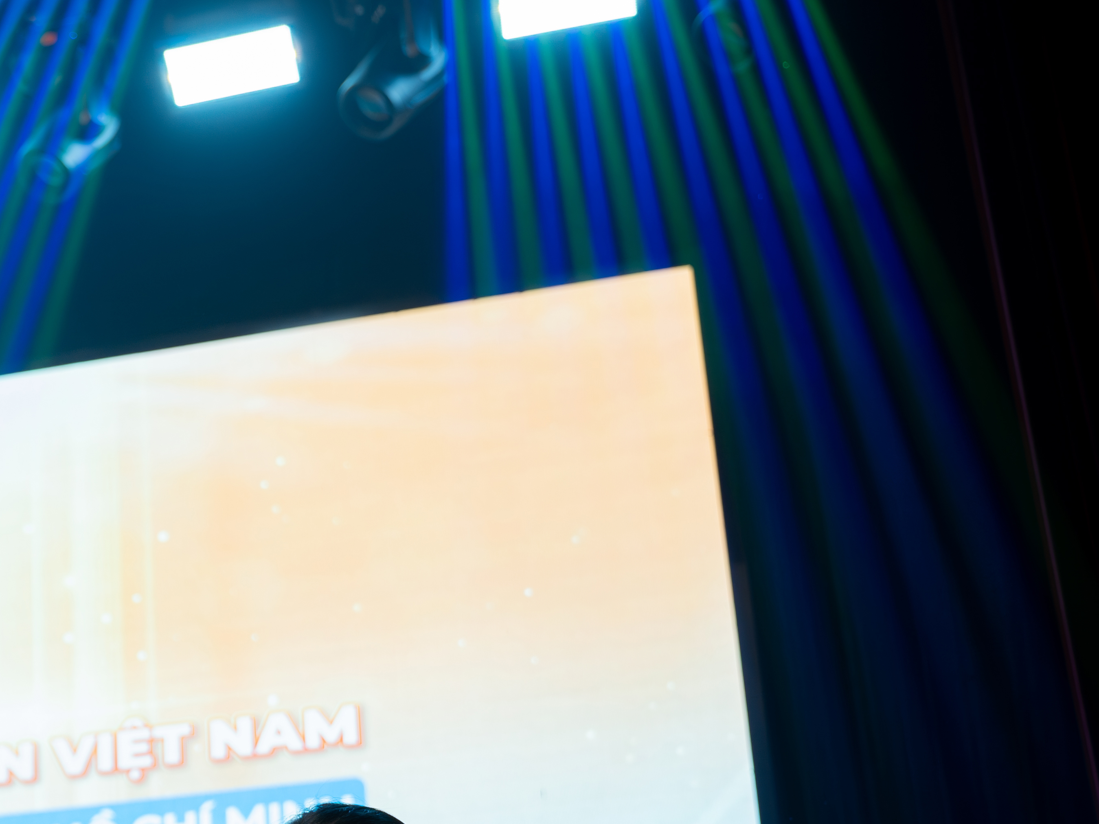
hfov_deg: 24.9
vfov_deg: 19.9
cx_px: -194
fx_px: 2254
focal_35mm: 71
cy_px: 877
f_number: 2.8
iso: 500
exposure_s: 1/160
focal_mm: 29
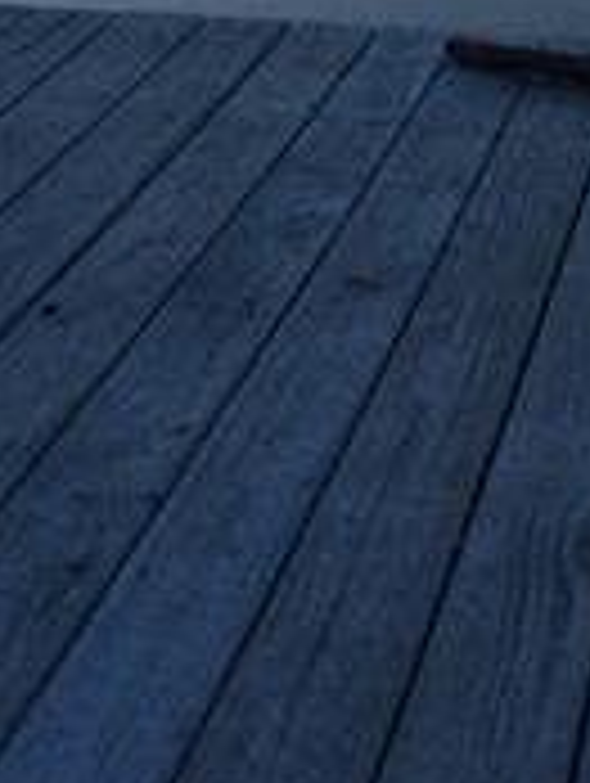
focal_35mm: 100
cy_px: -256
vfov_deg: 18.2
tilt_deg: -7.3
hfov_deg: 14.5
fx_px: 2267
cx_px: 644
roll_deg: +0.7
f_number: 2.2
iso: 125
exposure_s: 1/30
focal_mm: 4.15
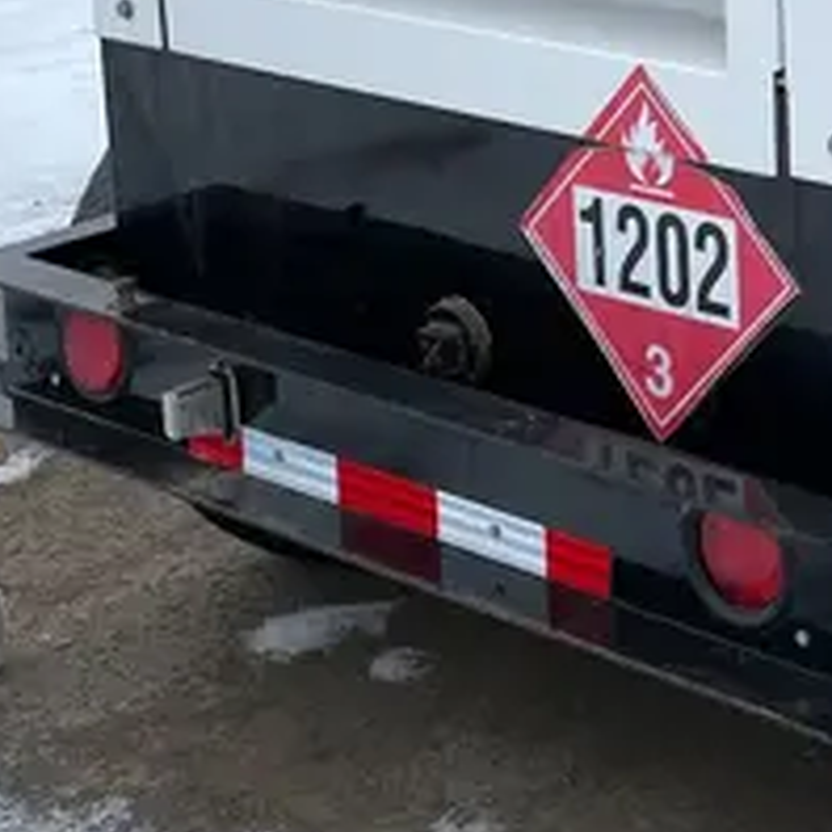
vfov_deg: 19.6
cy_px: -65
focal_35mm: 85
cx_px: 1059
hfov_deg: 19.0
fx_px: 2311
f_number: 1.6
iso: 32
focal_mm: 4.2
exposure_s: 1/703
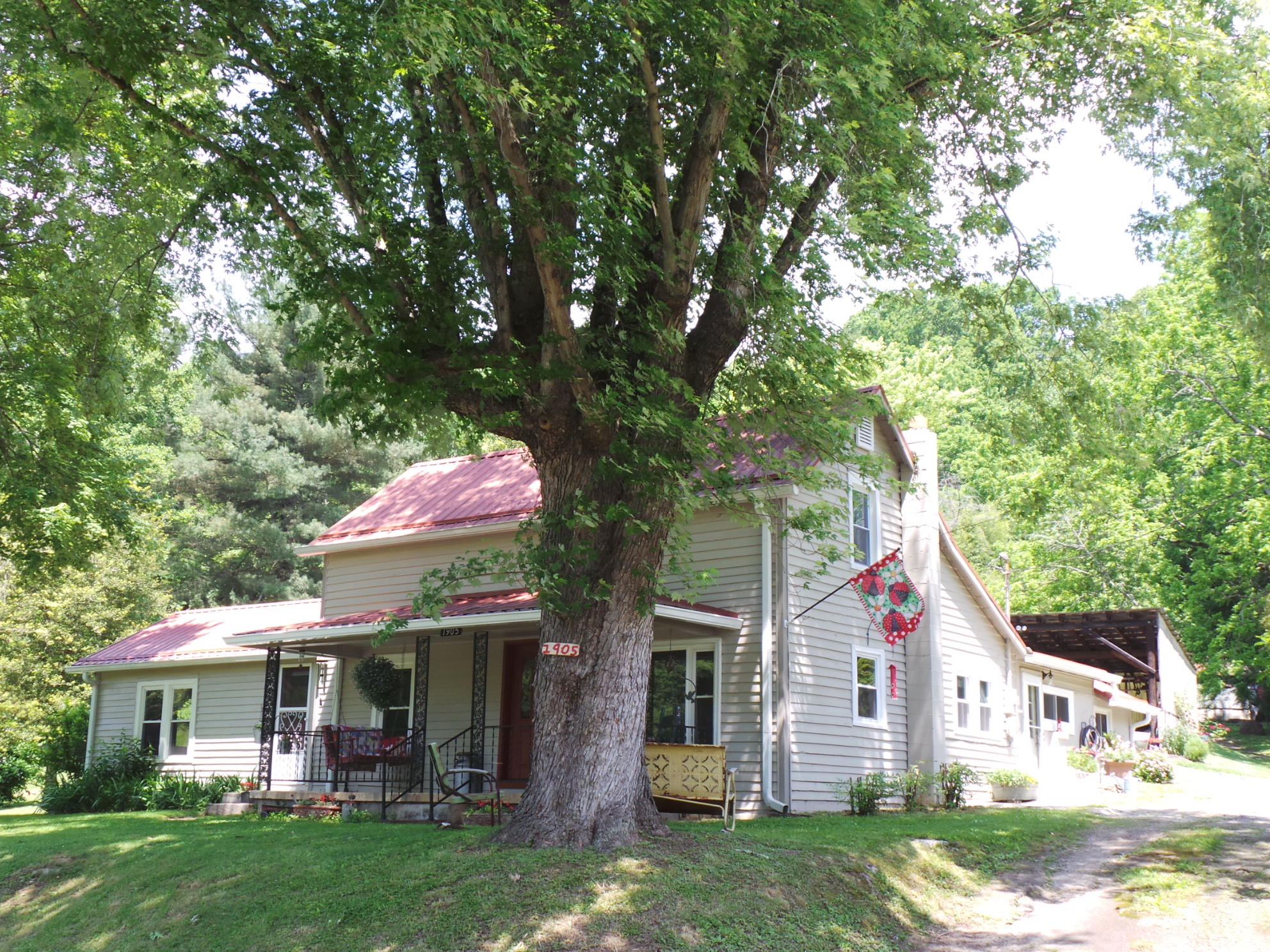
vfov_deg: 34.3
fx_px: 1541
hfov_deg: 44.8
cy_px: 476
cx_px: 635
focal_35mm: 42
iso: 100
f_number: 4
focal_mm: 7.5
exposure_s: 1/100
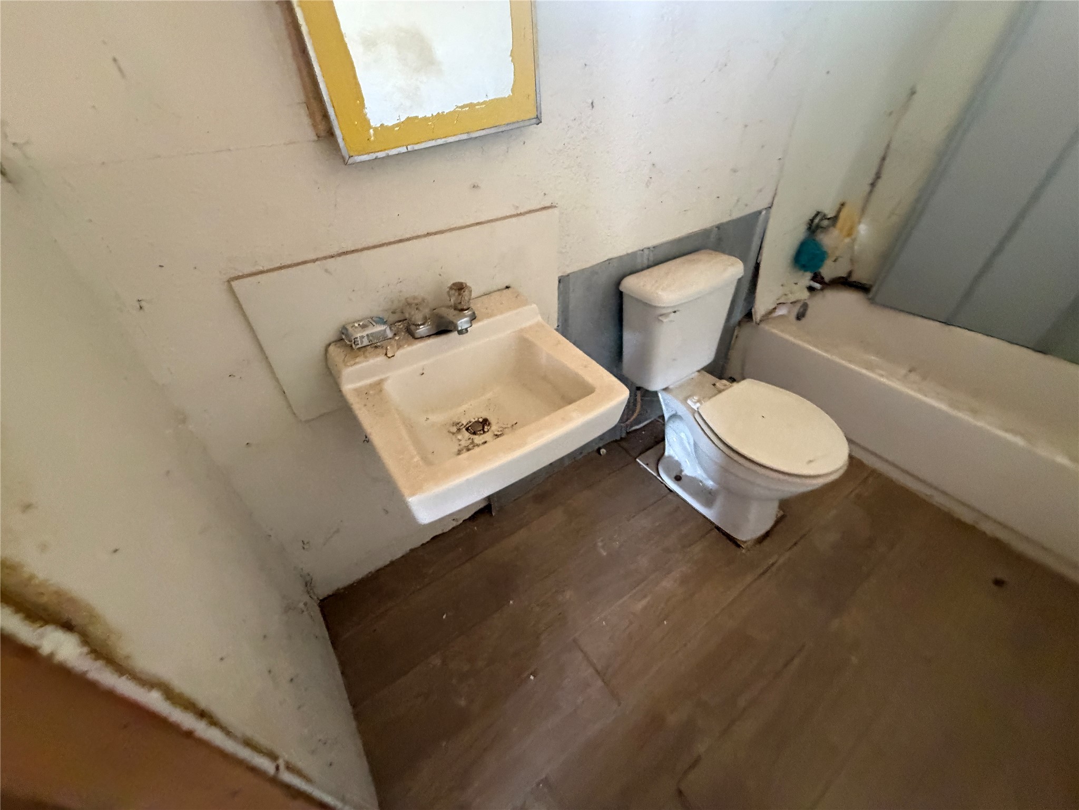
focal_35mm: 14
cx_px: 540
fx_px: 436
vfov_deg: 85.7
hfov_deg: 102.1
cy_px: 405
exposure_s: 1/60
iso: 640
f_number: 2.2
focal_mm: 2.22
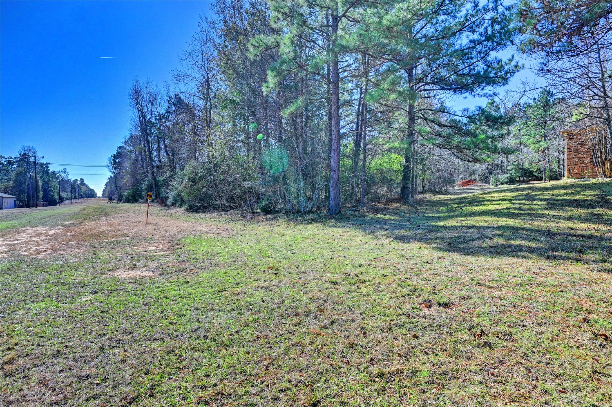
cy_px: 204
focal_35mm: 21
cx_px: 306
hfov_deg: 81.2
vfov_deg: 59.4
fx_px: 357
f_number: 8
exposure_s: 1/400
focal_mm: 21
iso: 400
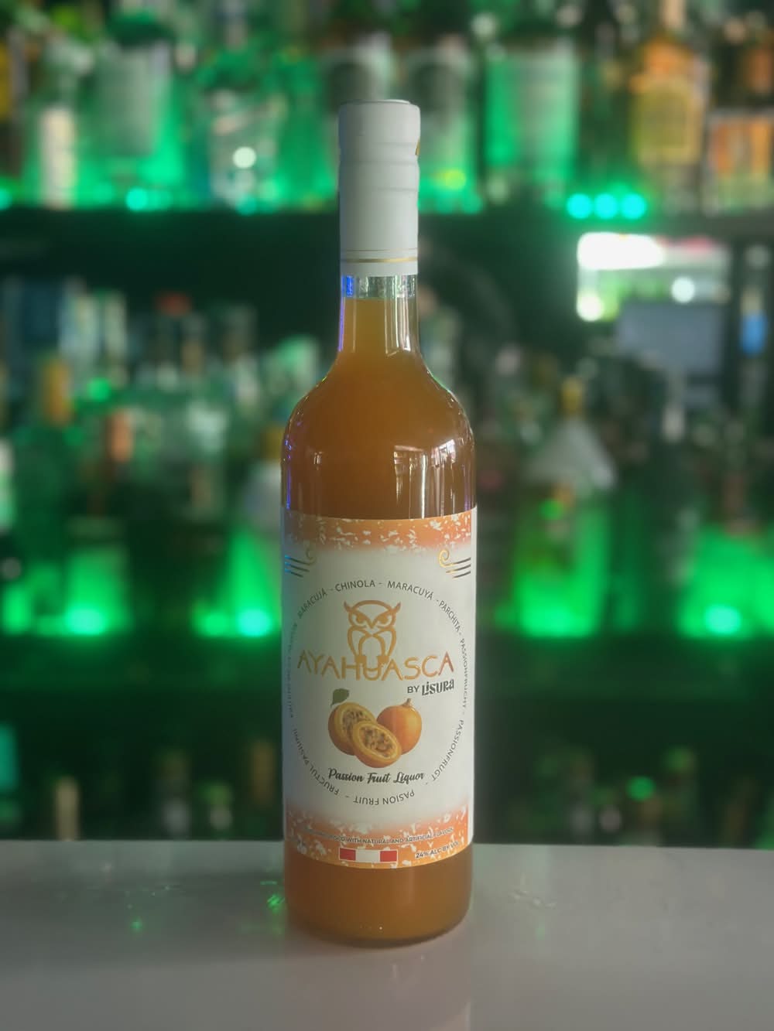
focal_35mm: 48
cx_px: 387
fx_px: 1431
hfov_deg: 30.3
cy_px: 516
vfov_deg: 39.7
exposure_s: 1/60
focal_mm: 6.86
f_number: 1.78
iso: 320
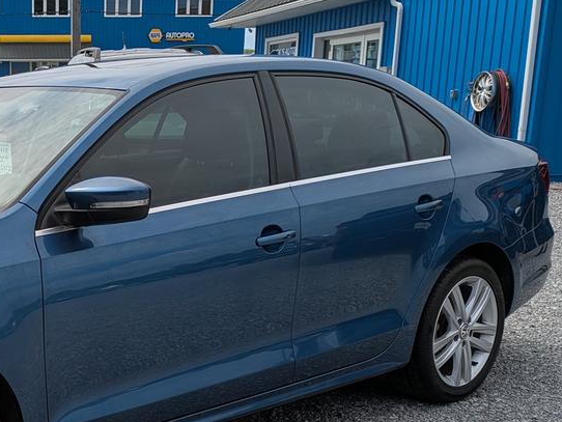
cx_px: 39
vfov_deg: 24.5
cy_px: 329
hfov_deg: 31.0
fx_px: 958
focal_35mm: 59
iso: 41
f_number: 1.89
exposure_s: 1/2451
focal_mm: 5.43
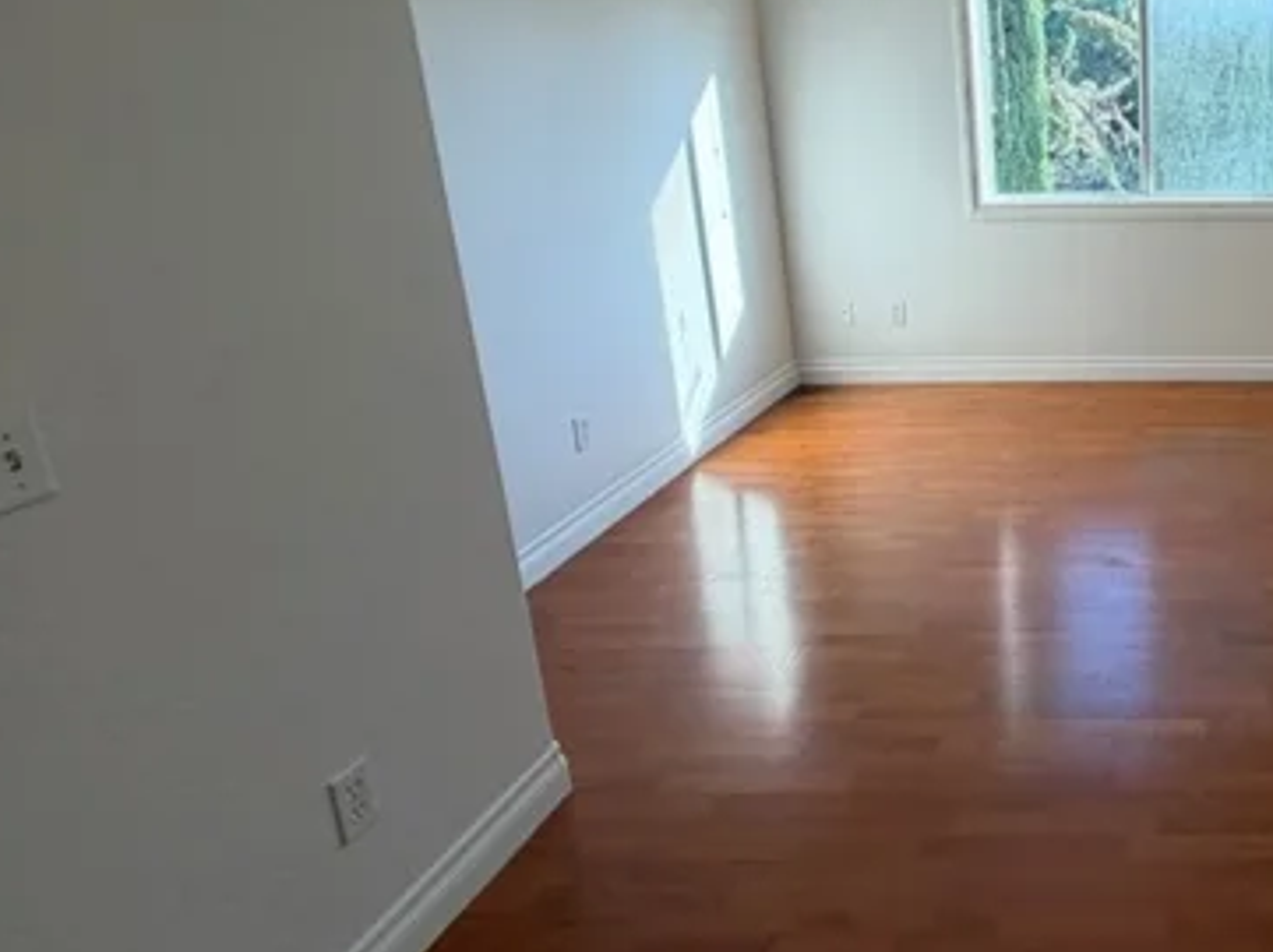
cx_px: 1229
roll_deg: +1.1
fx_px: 1065
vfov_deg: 47.5
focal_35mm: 29
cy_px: 331
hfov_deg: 51.4
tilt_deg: -14.4
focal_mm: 2.22
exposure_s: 1/120
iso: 80
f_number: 2.2
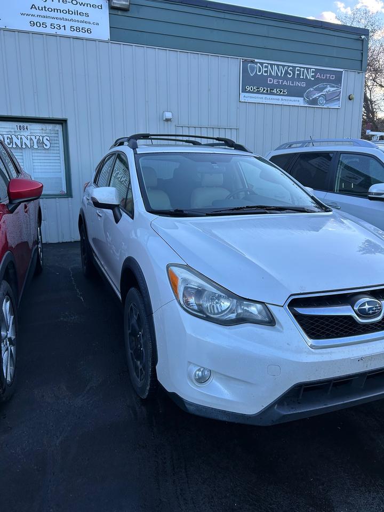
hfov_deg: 53.1
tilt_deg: -9.3
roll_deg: +2.1
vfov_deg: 67.3
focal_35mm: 26
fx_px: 385
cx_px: 192
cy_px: 256
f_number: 1.5
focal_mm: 5.7
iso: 50
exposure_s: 1/611
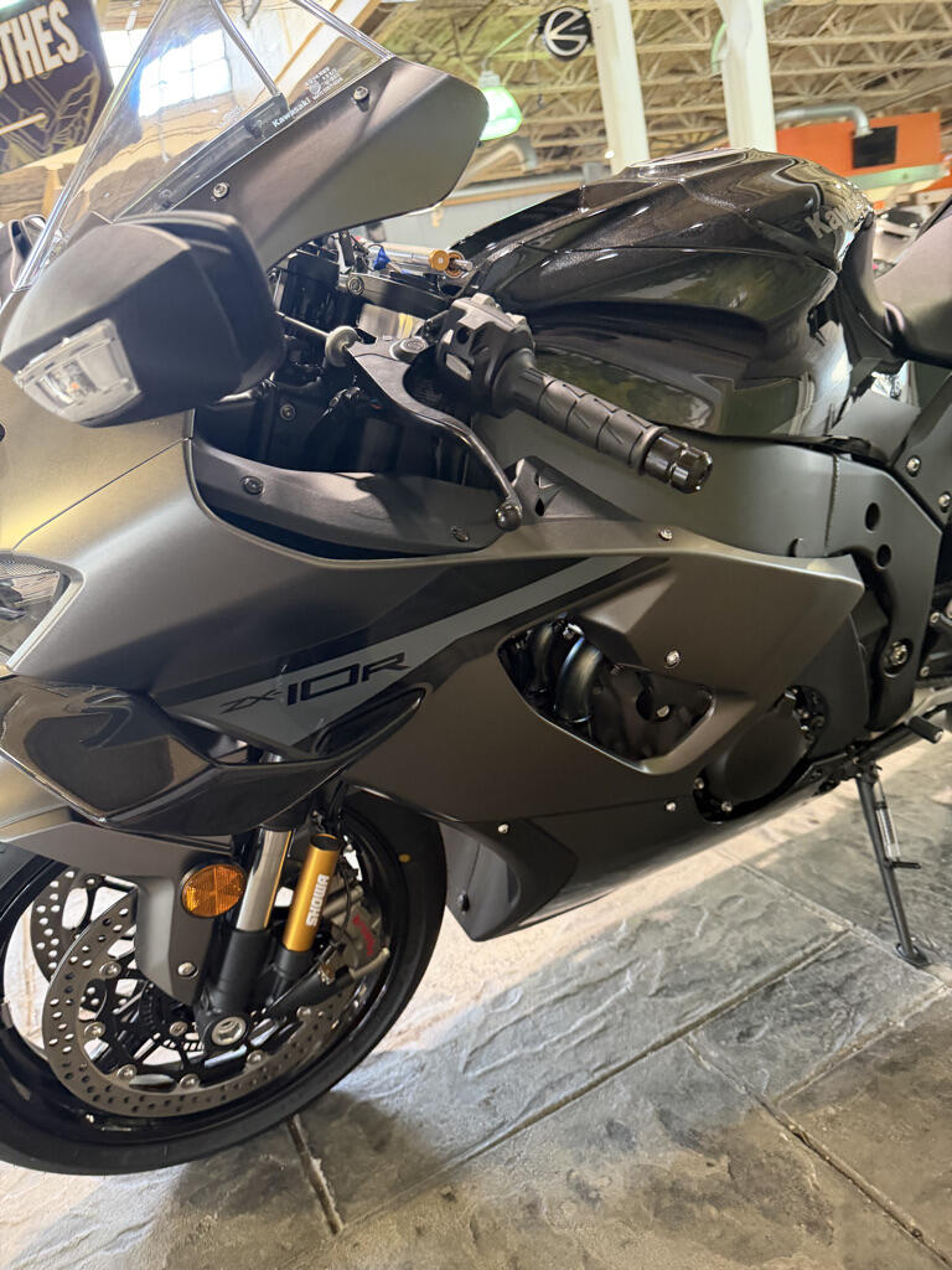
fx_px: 880
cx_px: 476
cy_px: 635
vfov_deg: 71.6
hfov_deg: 56.8
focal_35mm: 24
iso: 400
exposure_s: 1/60
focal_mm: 6.76
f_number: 1.78
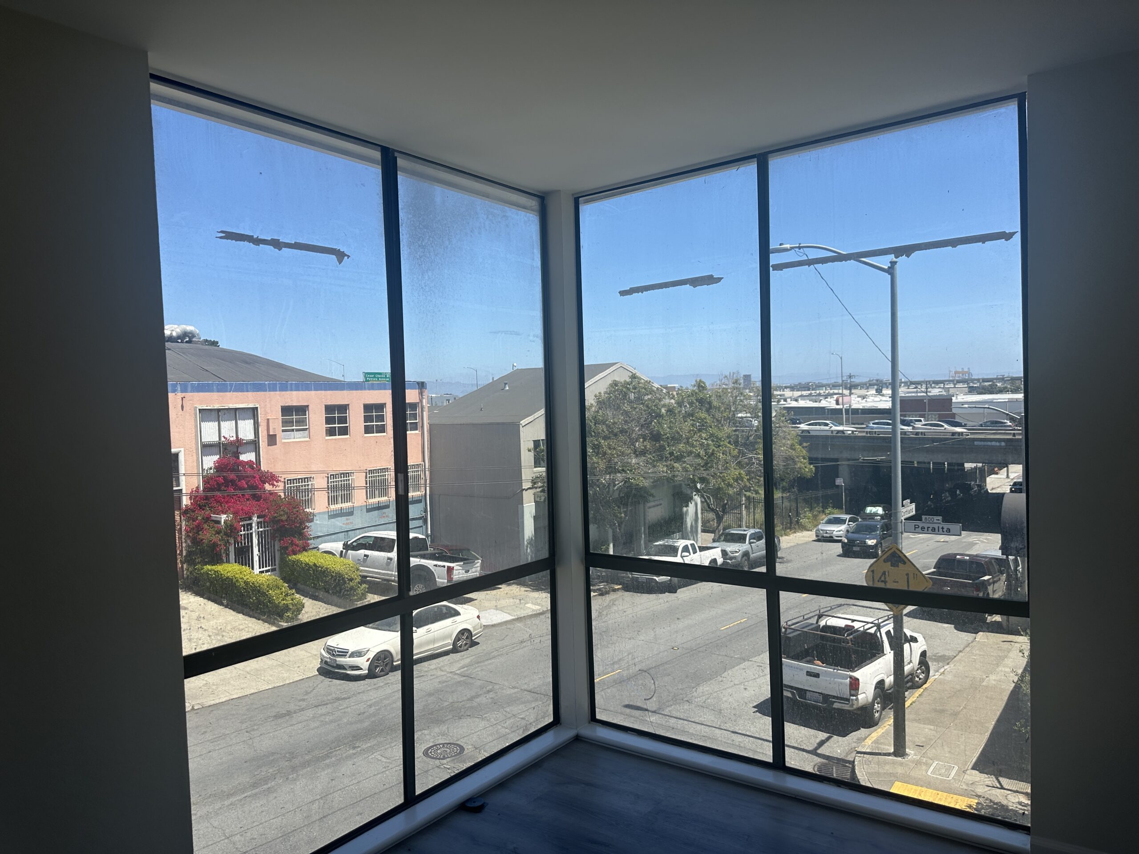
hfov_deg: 71.6
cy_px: 427
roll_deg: +1.8
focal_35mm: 24
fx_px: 790
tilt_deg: -2.0
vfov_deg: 56.8
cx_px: 570
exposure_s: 1/2469
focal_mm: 6.86
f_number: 1.78
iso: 80
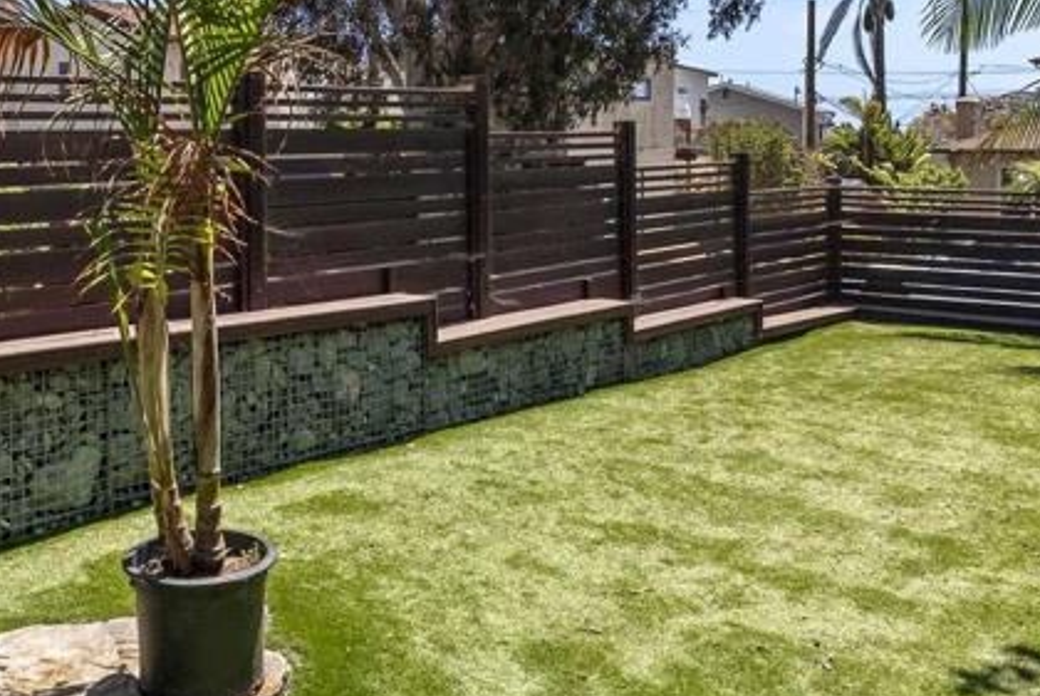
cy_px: 129
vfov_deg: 33.2
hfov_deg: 48.7
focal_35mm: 39
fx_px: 1128
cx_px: 347
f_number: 8
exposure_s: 1/1000
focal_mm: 16
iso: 500
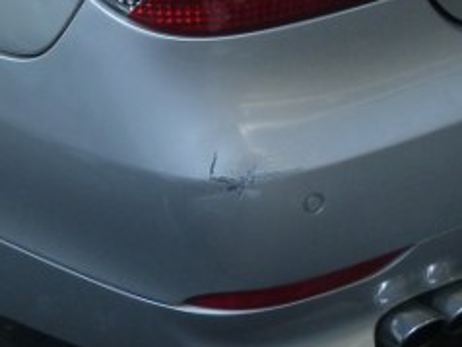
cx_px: 186
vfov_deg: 16.7
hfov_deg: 23.2
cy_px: -87
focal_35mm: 84
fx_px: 1122
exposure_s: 1/100
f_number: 3.6
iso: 125
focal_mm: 4.5
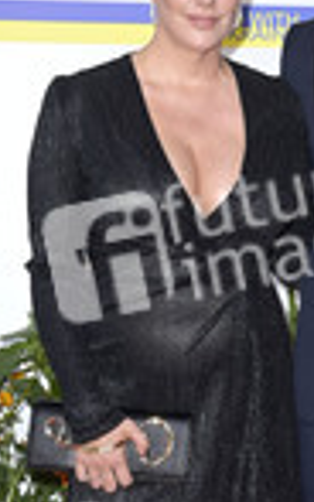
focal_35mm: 144
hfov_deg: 9.1
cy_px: 413
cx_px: 317
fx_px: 1970
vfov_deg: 14.4
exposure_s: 1/250
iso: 640
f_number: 6.3
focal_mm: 52
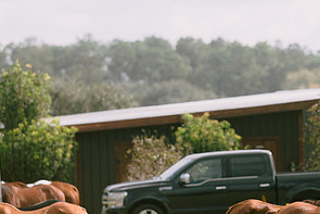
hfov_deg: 7.0
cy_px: 187
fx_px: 2623
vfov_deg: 4.7
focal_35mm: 295
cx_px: 212
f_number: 4
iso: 200
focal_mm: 150
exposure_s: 1/2500
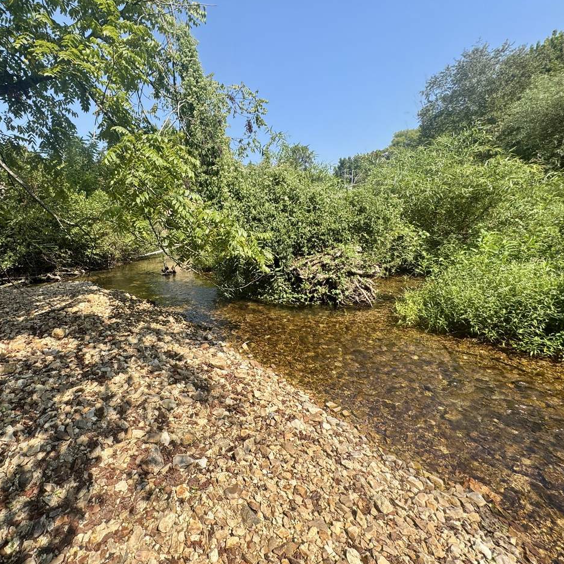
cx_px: 202
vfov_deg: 84.0
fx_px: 313
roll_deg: +3.3
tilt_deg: -10.0
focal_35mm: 17
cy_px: 275
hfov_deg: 81.9
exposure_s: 1/831
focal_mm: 2.22
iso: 40
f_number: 2.2
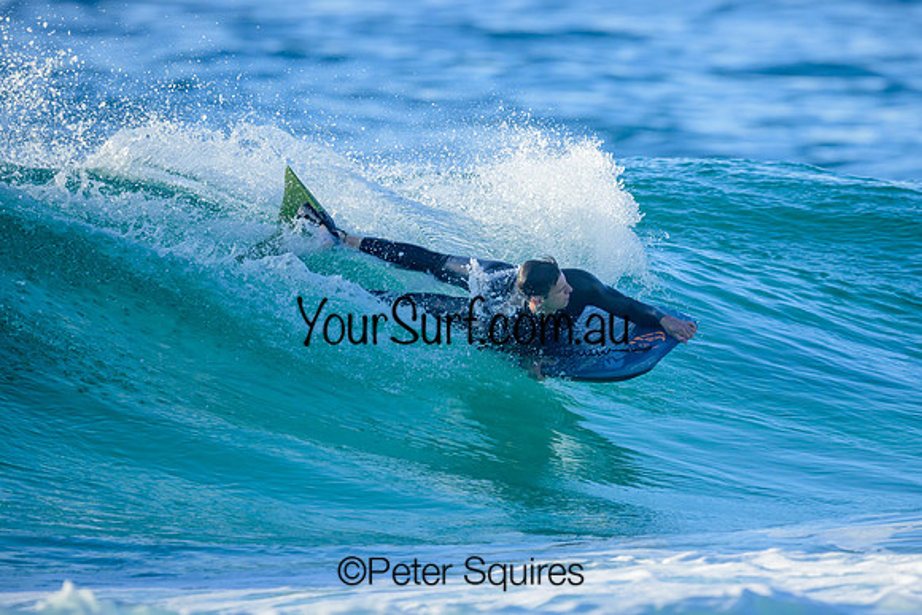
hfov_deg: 2.1
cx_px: 541
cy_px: 228
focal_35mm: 1006
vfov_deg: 1.4
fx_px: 25762
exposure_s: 1/2500
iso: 640
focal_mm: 800
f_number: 6.3
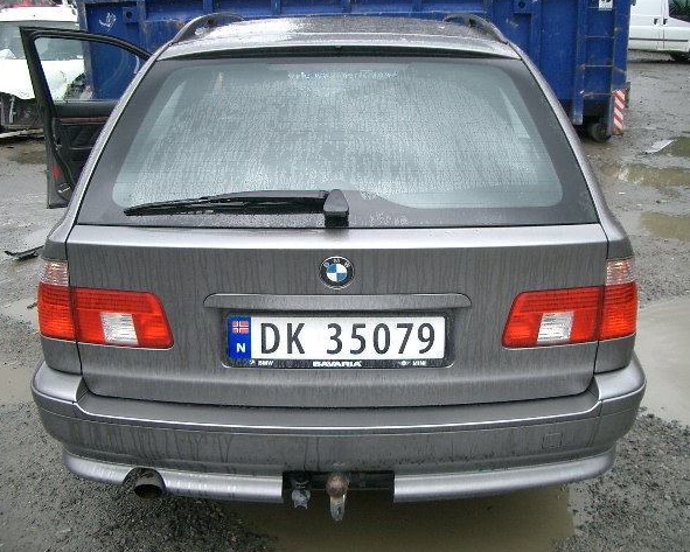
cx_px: 342
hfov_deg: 49.1
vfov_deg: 40.1
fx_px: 756
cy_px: 275
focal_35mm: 37
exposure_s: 1/60
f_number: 2.6
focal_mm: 5.8
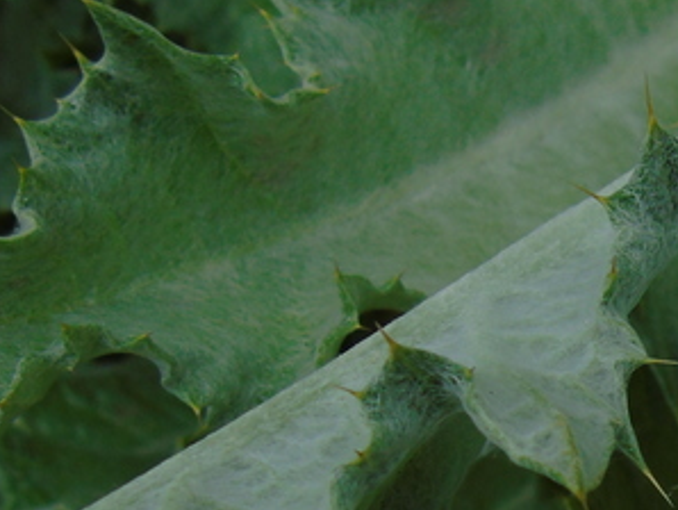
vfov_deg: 17.0
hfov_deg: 21.8
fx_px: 1627
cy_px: 608
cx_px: 818
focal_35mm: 83
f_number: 3.6
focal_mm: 5.2
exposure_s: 1/400
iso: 80
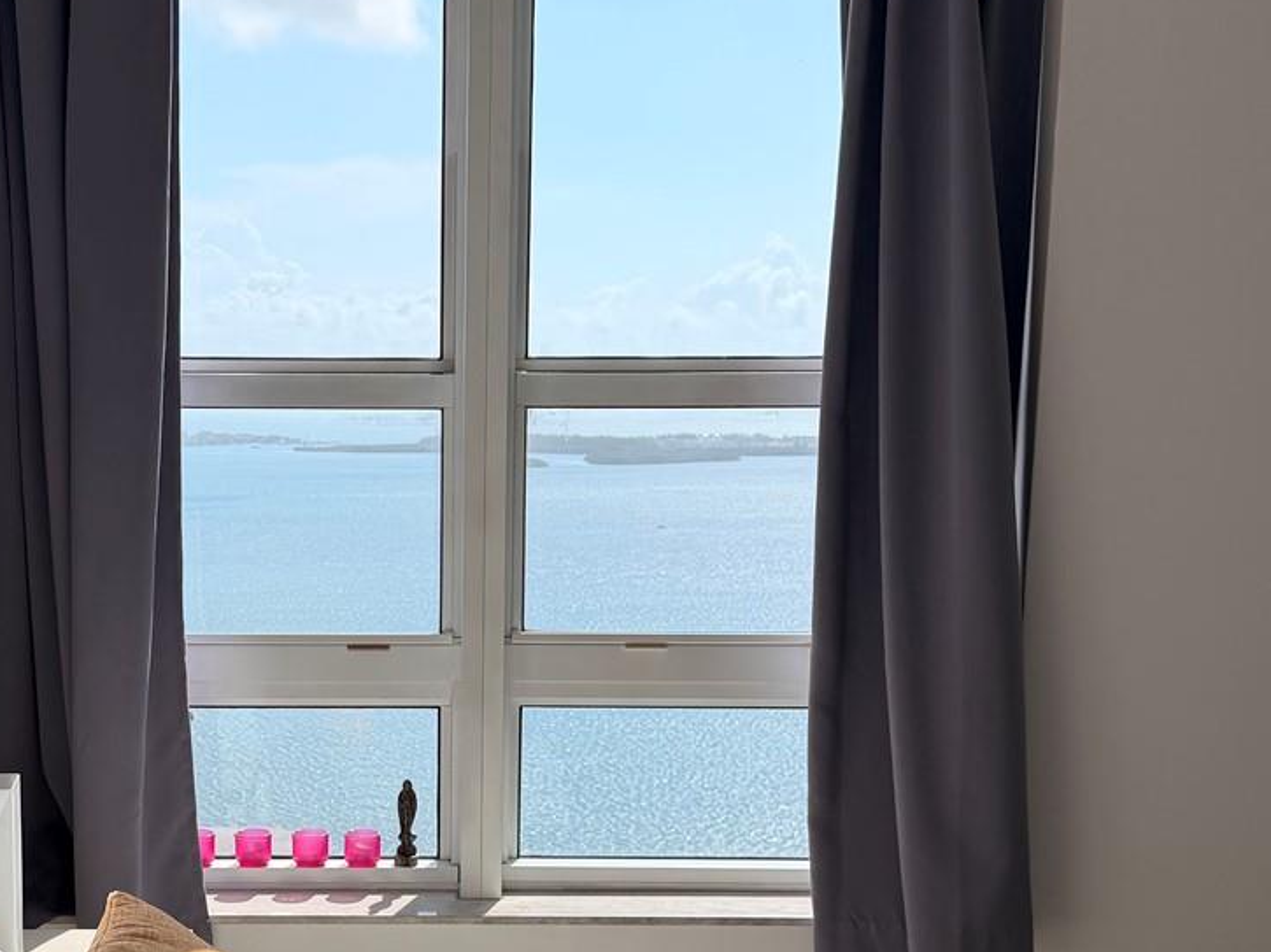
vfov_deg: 27.1
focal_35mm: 53
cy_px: 719
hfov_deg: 35.7
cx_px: 401
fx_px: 1945
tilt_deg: -9.0
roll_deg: +0.2
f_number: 1.78
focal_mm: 6.76
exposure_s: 1/4405
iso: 80
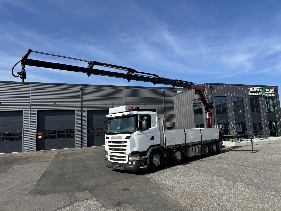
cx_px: 140
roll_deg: +4.0
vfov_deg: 56.8
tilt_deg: +7.5
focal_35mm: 24
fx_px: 195
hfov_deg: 71.6
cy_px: 106
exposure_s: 1/4608
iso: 80
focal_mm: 6.76
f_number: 1.78
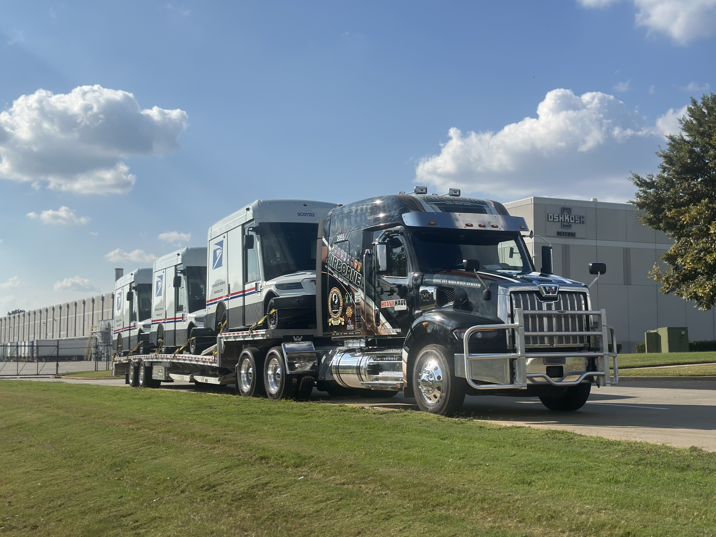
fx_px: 993
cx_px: 358
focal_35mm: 48
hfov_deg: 39.7
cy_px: 268
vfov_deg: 30.3
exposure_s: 1/6211
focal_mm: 6.86
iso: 100
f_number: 1.78
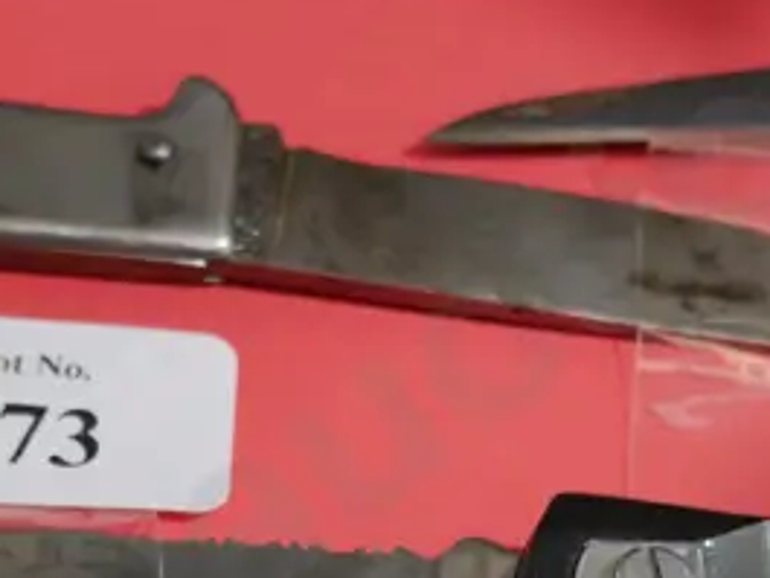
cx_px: 389
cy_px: 423
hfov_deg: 17.0
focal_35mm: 116
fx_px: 2581
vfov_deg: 12.7
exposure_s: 1/60
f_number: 3.6
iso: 320
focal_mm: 15
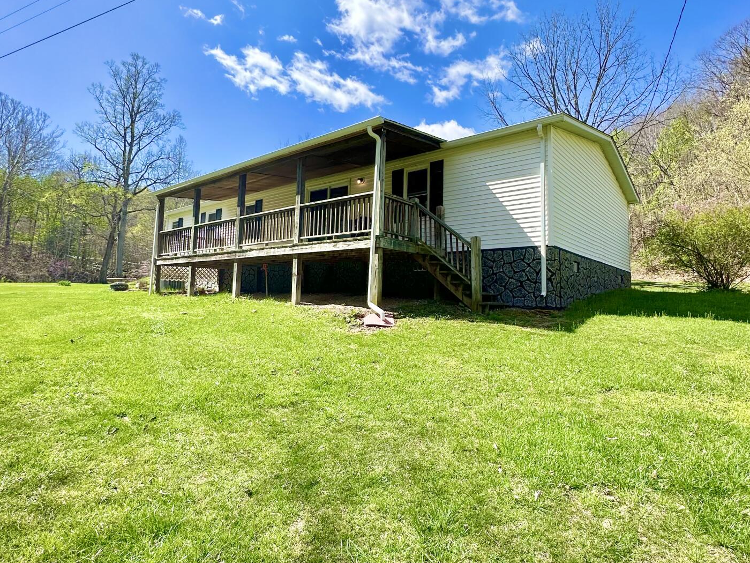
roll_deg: -2.0
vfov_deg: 65.9
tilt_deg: +5.9
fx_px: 433
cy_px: 266
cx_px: 393
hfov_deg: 81.7
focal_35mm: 20
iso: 50
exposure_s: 1/1182
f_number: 2.2
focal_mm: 2.22
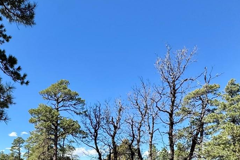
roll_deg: -0.6
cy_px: 158
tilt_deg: +2.4
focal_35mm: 34
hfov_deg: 52.7
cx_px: 53
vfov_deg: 35.4
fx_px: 227
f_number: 2.2
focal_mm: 2.22
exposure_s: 1/980
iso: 40
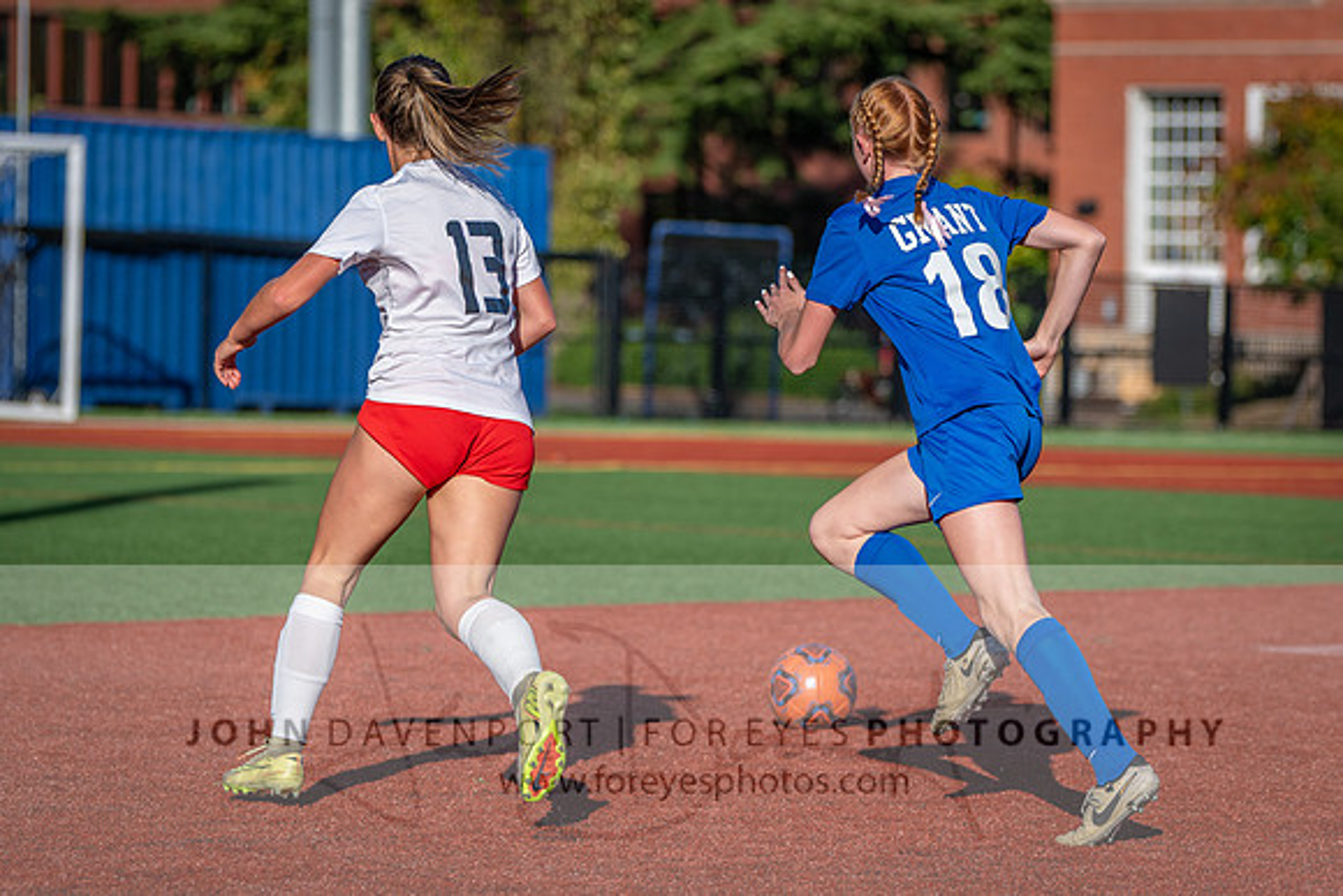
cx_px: 774
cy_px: 392
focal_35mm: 171
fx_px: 6381
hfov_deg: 12.0
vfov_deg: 8.0
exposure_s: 1/3200
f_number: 2.8
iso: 180
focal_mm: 112
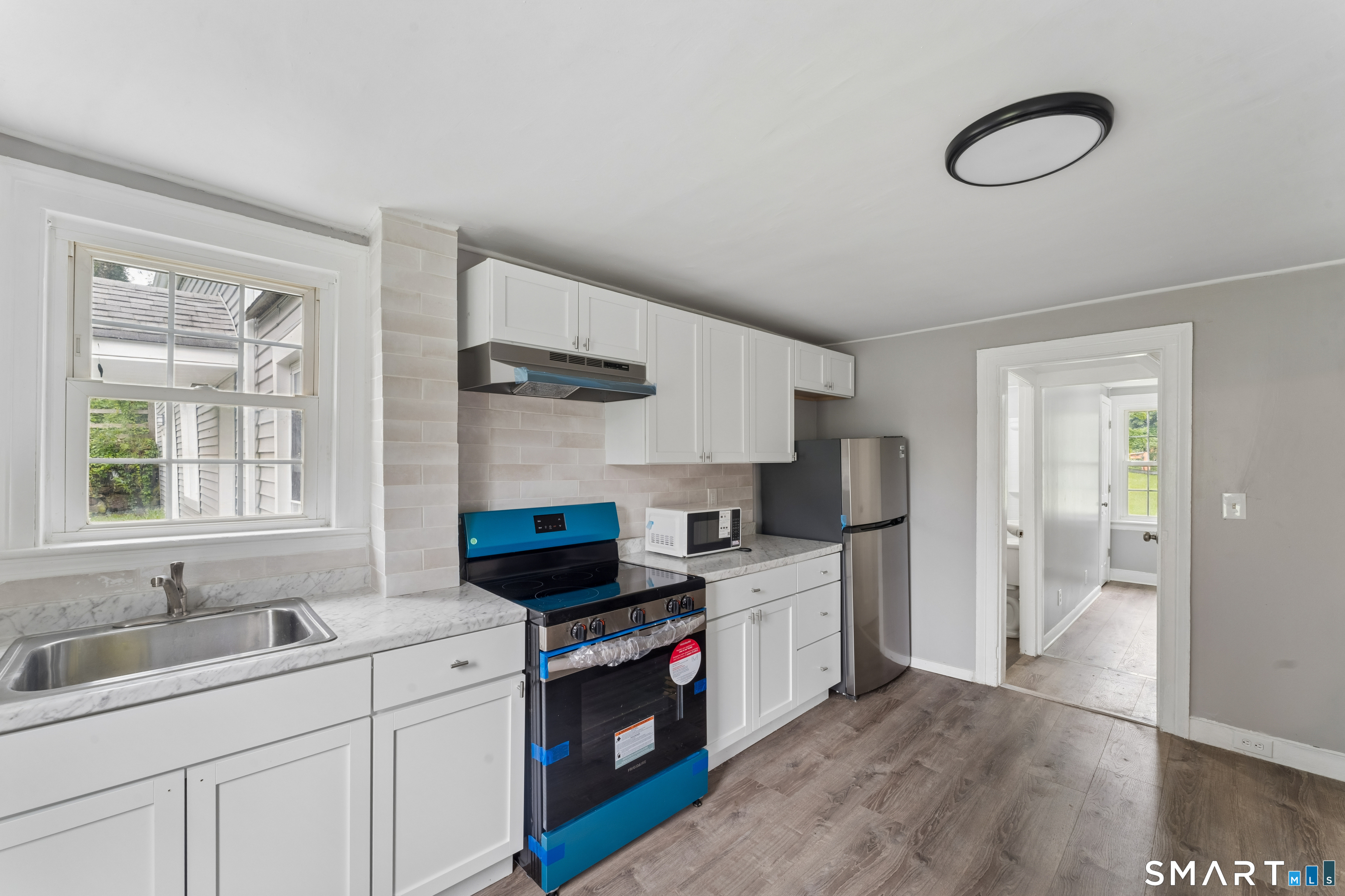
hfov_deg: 104.3
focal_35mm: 14
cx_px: 672
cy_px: 448
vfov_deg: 81.2
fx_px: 523
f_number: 13
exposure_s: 1/3.33
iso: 400
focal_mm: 14
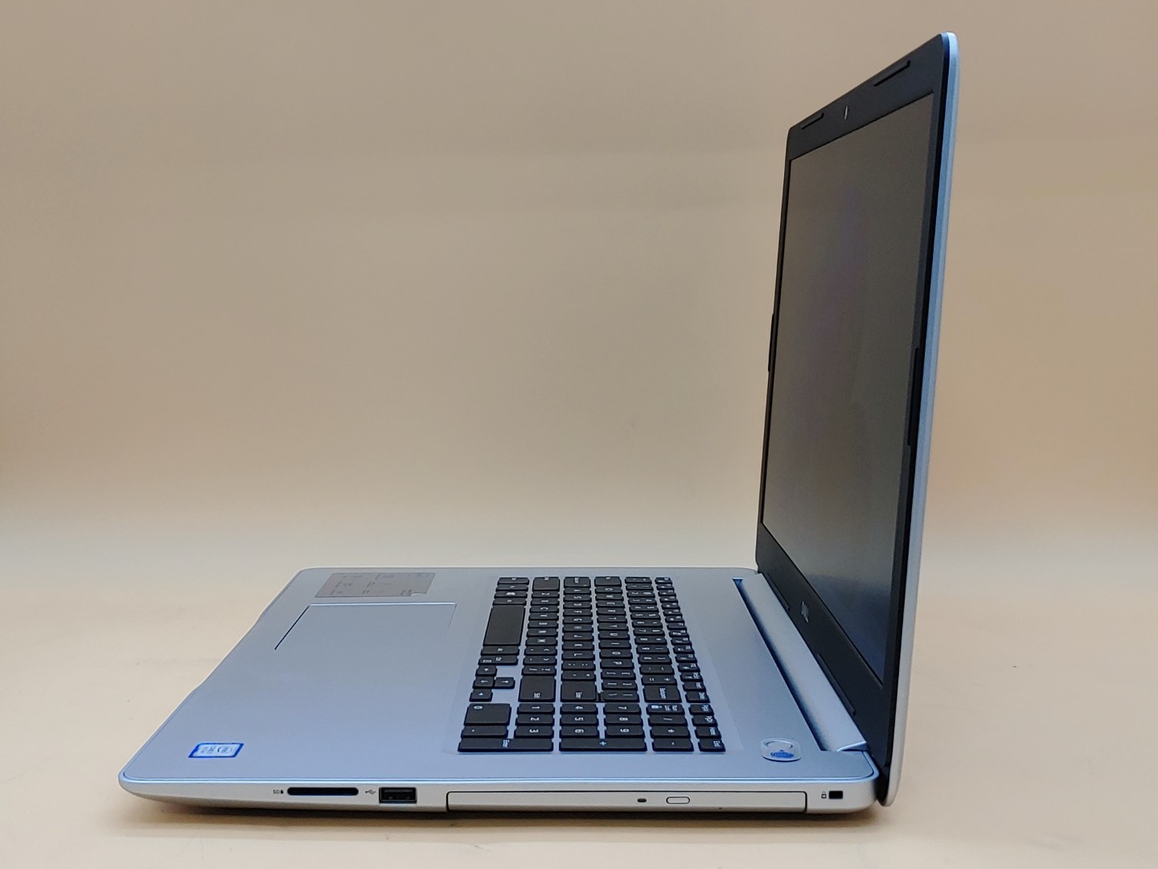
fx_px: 1539
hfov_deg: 41.2
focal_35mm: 46
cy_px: 434
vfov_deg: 31.5
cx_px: 579
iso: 50
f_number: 1.8
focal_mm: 4.36
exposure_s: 1/119
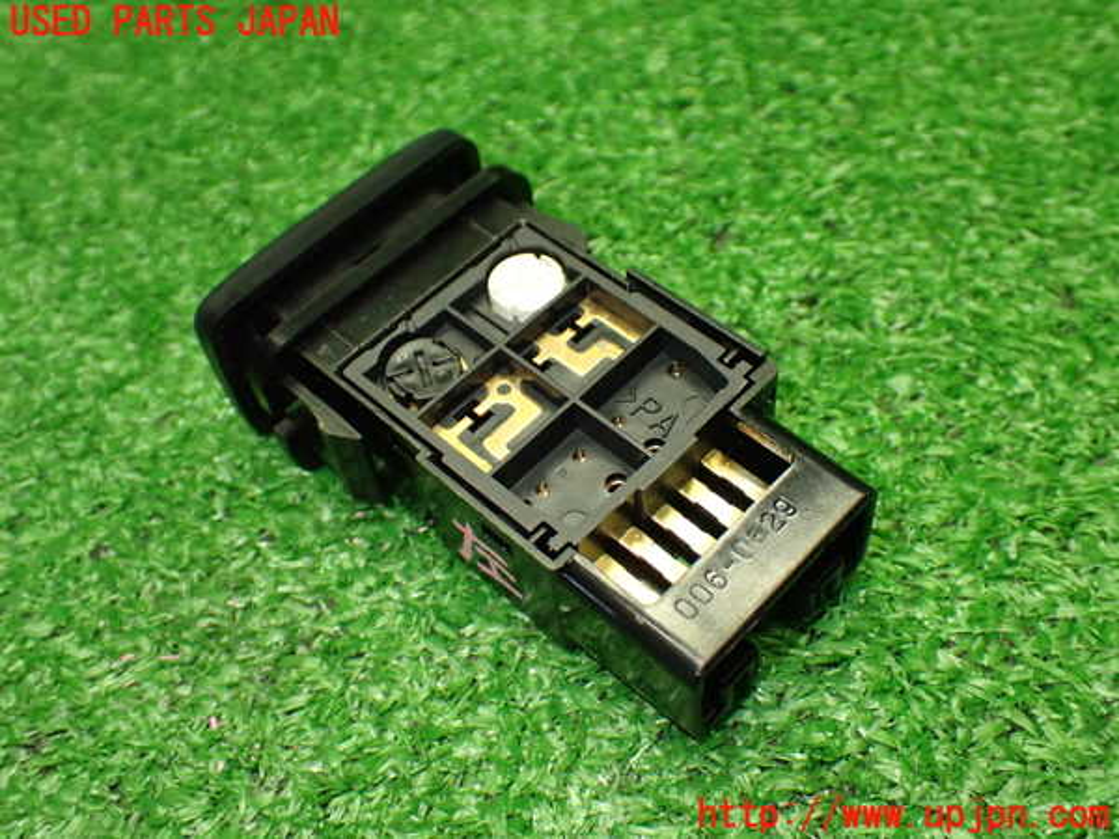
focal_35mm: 38
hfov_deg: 49.0
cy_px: 420
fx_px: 1228
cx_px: 560
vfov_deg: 37.7
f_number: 2.7
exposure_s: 1/125
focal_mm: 6.83
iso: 800
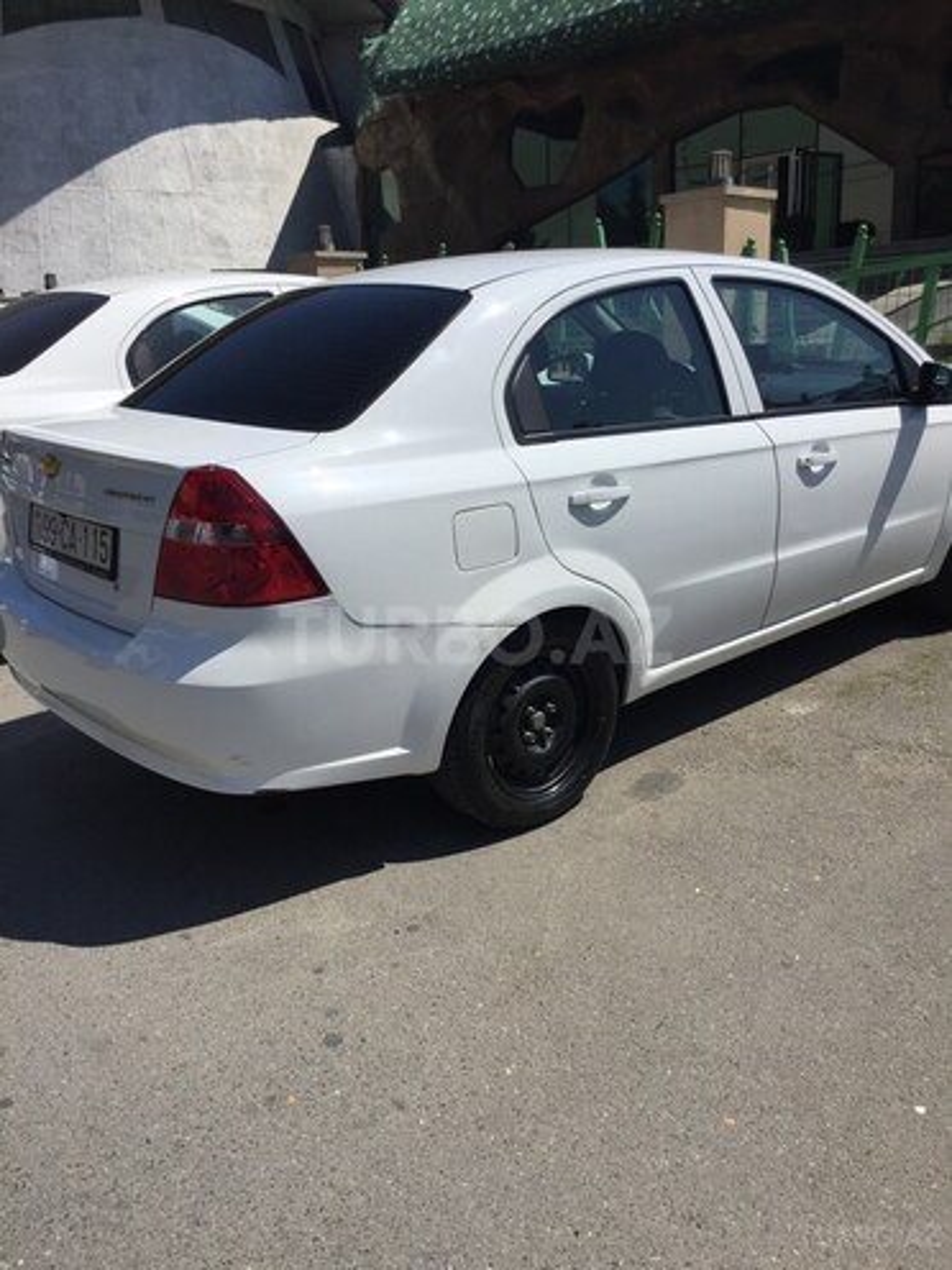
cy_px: 635
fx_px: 1063
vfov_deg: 61.7
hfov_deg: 48.2
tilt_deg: -14.8
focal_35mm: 29
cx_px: 476
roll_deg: +2.9
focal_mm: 4.15
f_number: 2.2
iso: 32
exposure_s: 1/4950
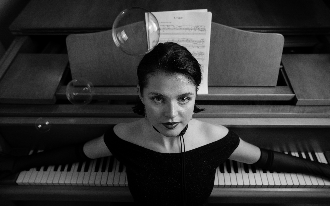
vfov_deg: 41.8
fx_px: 270
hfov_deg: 62.9
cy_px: 107
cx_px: 167
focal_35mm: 30
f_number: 4
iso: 800
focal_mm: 29
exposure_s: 1/125
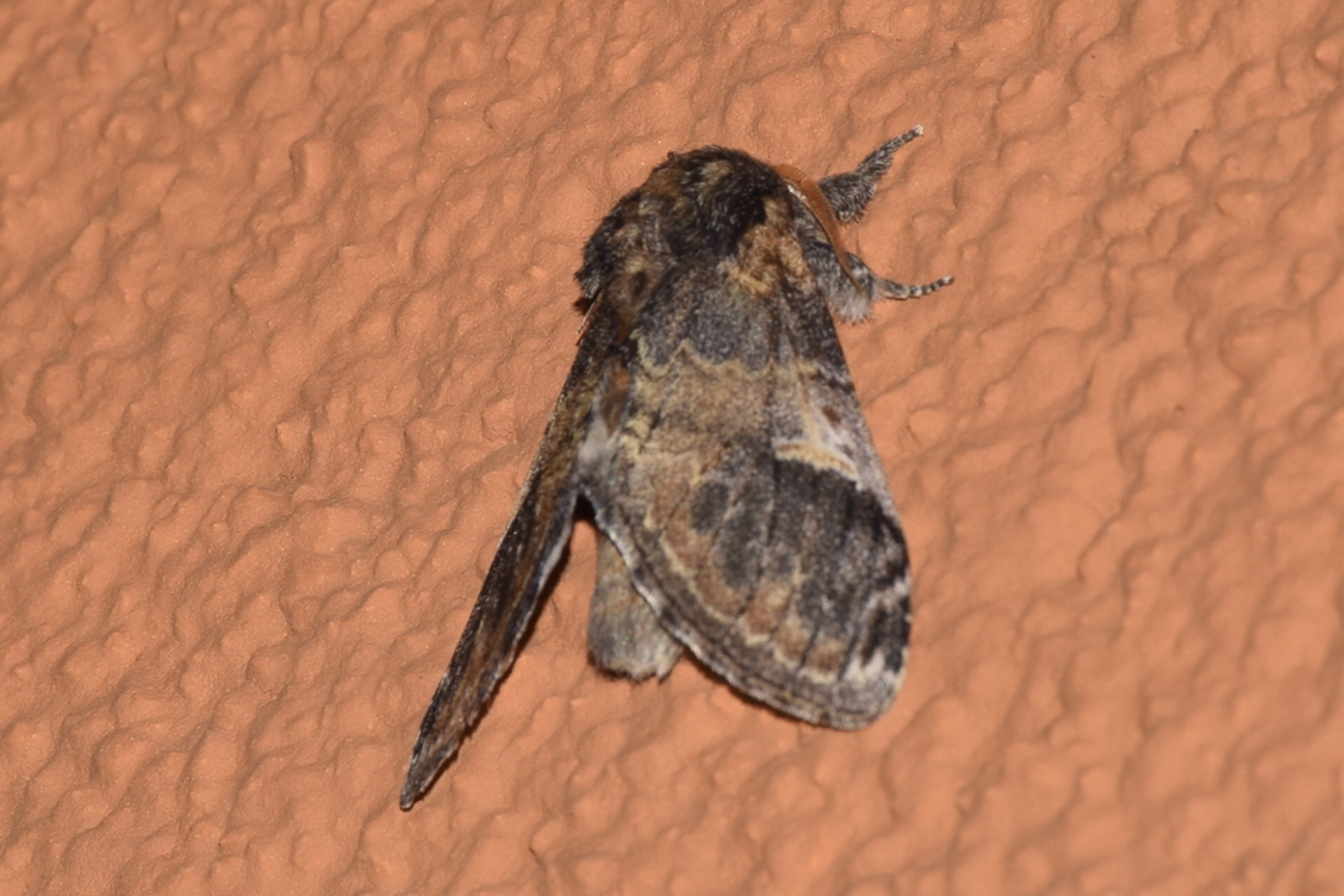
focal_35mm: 210
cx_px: 672
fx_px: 7839
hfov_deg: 9.8
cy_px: 448
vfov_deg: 6.5
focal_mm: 140
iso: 100
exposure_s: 1/160
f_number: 13
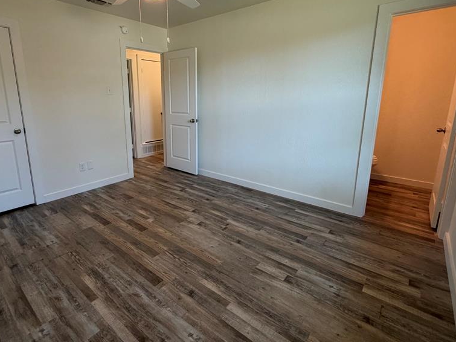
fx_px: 250
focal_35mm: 19
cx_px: 207
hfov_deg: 84.4
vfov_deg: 68.4
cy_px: 149
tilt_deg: -11.5
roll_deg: +0.4
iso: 200
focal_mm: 2.22
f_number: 2.2
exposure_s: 1/120
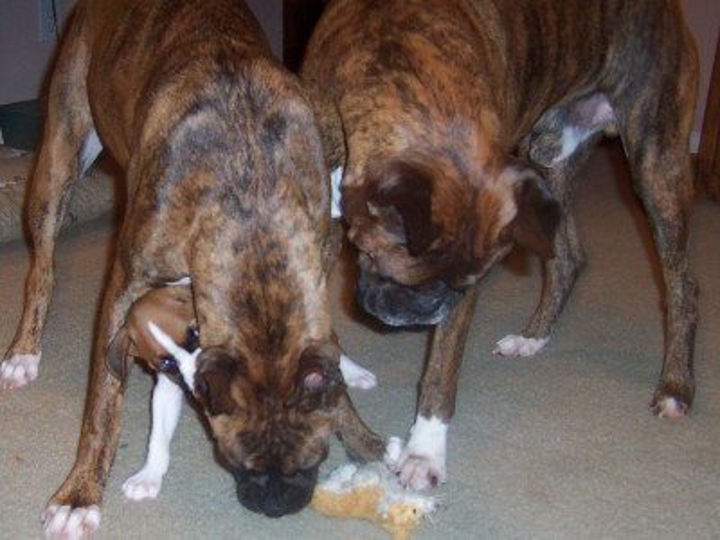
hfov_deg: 51.4
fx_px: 749
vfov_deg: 39.7
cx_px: 360
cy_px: 270
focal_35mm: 36
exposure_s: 1/2
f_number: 2.8
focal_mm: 5.6
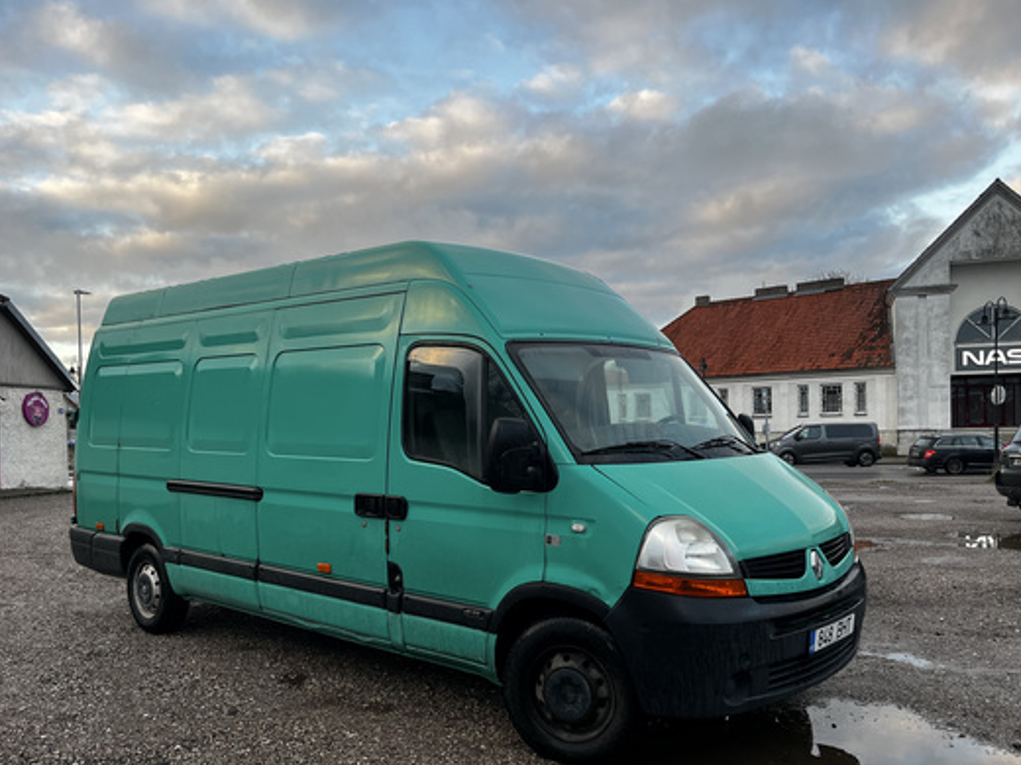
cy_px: 437
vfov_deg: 46.7
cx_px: 528
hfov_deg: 59.9
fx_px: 885
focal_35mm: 30
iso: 40
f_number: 1.6
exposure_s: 1/248
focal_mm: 5.1
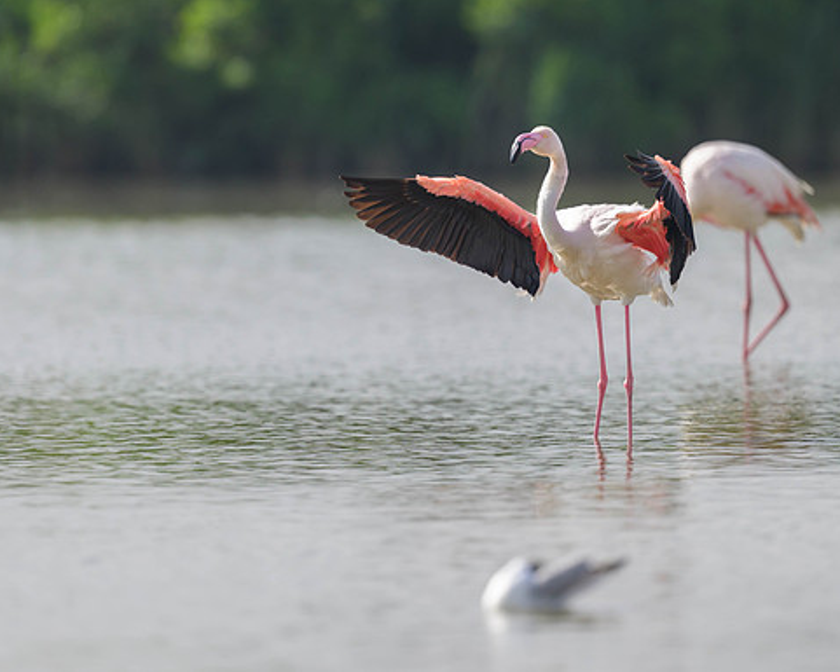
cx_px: 386
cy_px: 236
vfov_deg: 2.1
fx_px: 18624
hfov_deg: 2.6
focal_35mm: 749
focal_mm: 400
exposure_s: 1/4000
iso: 280
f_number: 2.8
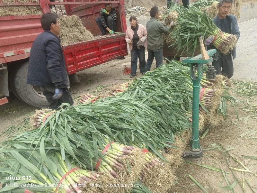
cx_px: 128
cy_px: 96
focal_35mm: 23
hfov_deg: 73.9
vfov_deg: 58.9
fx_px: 171
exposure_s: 1/100
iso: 322
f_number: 1.88
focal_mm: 5.59
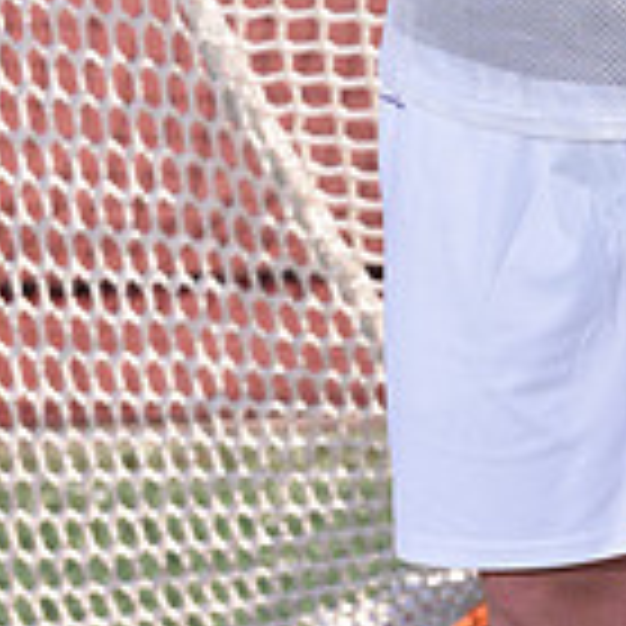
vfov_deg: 3.6
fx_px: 9800
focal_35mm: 479
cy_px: -374
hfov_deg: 3.7
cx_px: 556
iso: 125
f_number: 5.6
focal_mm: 135
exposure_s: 1/250
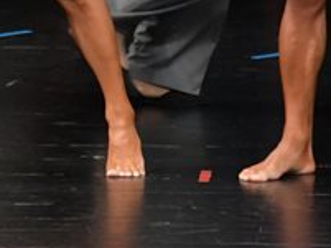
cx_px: -128
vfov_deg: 1.5
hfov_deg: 2.0
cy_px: -158
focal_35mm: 1000
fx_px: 9568
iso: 3200
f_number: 5.6
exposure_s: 1/400
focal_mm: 180
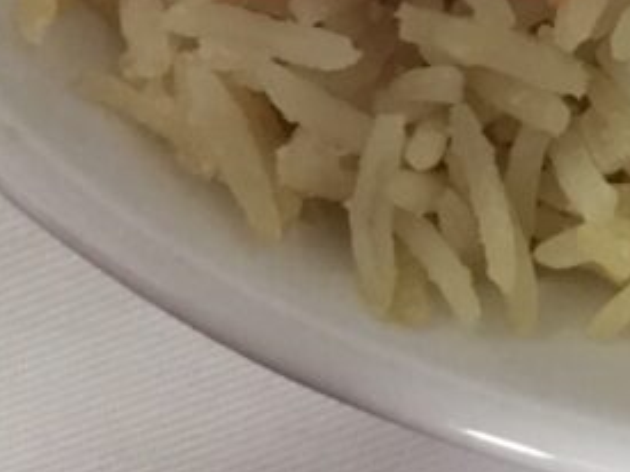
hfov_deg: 16.0
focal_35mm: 108
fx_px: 1965
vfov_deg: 12.7
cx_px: 1054
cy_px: -321
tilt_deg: -77.9
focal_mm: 4.15
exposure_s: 1/25
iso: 250
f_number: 2.2
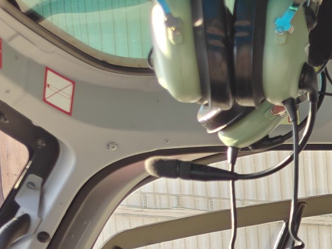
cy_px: 537
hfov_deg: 11.6
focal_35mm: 136
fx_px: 1305
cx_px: 823
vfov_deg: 9.9
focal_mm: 6.06
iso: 100
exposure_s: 1/200
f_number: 1.6
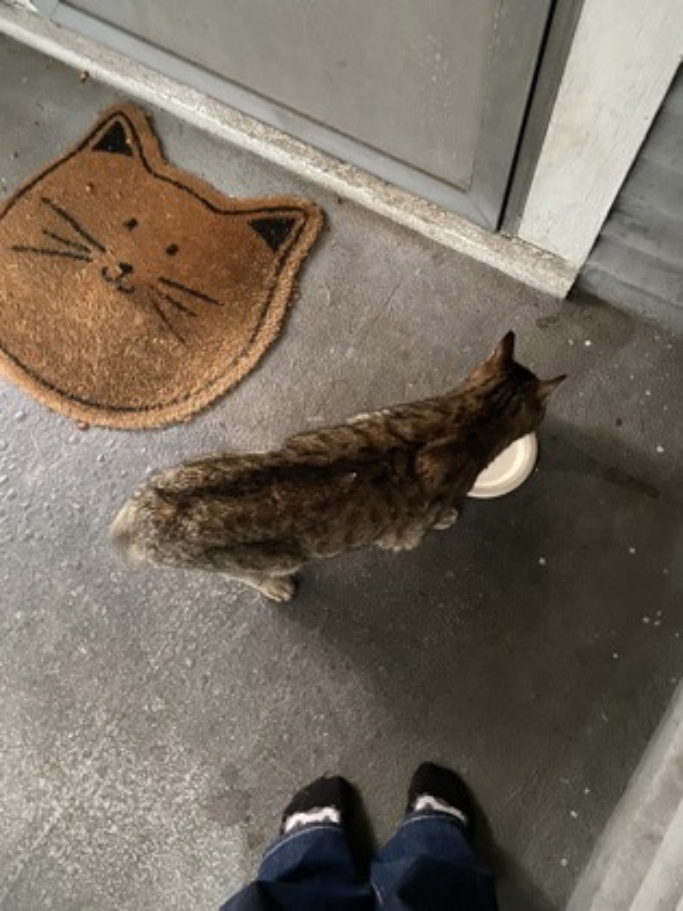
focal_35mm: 26
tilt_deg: -73.0
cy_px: 456
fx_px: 684
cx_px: 342
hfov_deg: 53.1
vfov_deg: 67.3
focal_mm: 4.25
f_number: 1.8
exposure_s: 1/8
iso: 640
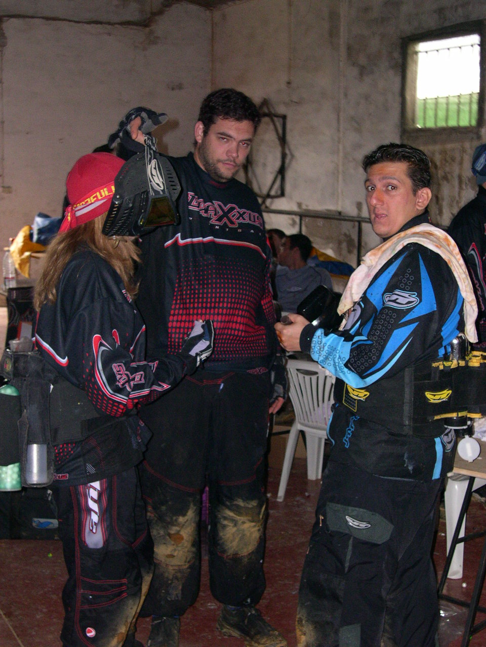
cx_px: 243
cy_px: 324
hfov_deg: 25.7
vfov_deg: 33.8
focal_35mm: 57
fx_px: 1067
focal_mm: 12.2
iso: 400
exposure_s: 1/60
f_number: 3.4
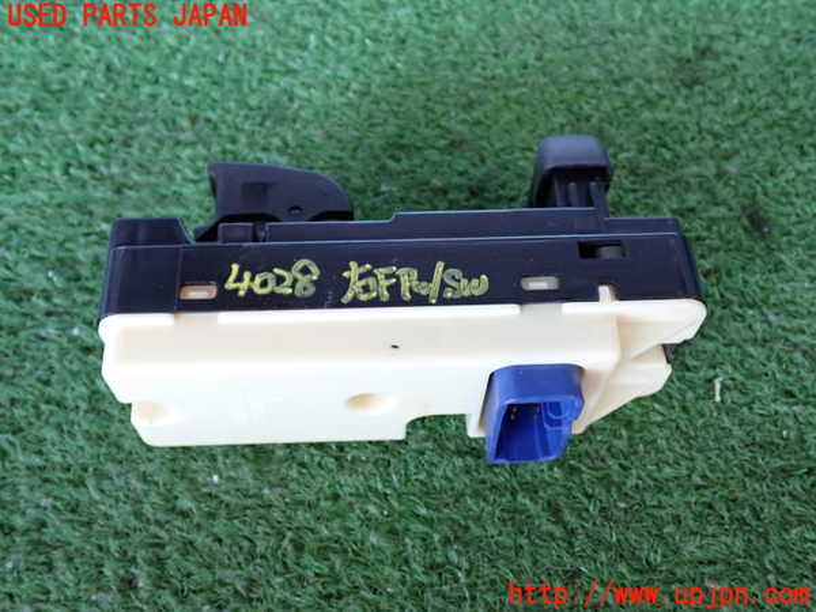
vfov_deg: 37.7
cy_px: 306
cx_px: 408
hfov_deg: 49.0
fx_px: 896
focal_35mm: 38
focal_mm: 6.83
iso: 320
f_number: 2.7
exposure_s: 1/40
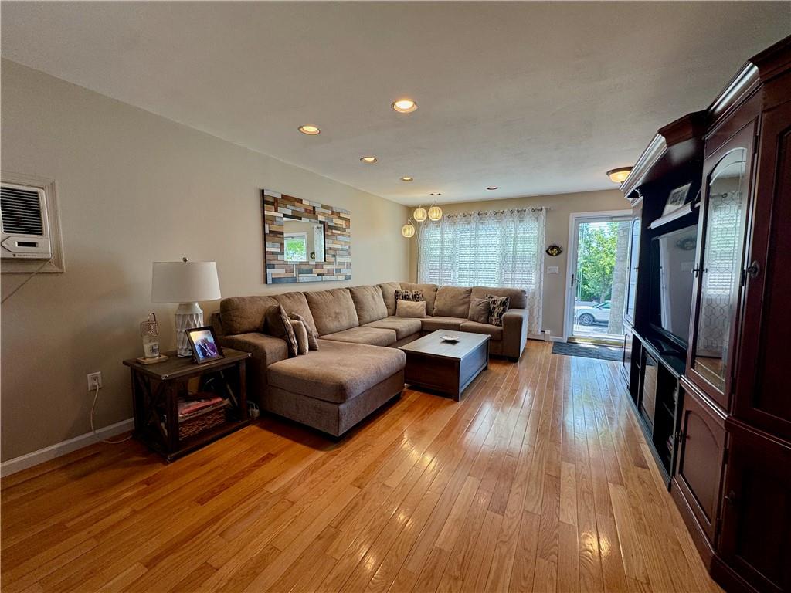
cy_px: 296
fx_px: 320
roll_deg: -1.0
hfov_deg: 102.1
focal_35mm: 14
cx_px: 396
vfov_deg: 85.7
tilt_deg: -6.3
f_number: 2.2
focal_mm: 2.22
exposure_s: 1/120
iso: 80
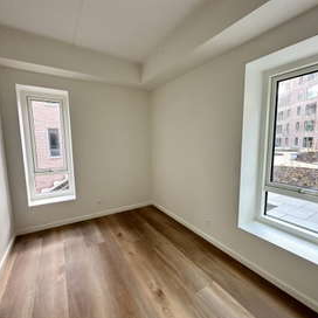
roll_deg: -0.2
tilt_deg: -7.5
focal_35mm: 17
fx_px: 177
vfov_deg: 84.0
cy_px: 163
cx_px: 178
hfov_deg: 83.6
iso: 320
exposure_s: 1/100
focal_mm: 2.22
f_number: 2.2
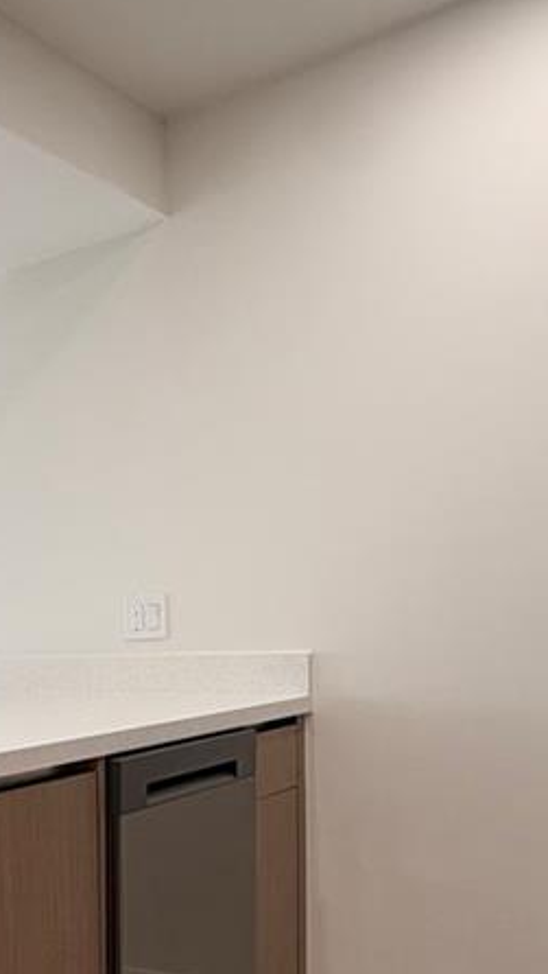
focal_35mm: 41
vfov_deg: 47.7
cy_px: 718
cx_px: -234
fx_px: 1059
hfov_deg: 24.0
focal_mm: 2.22
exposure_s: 1/63
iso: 64
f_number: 2.2
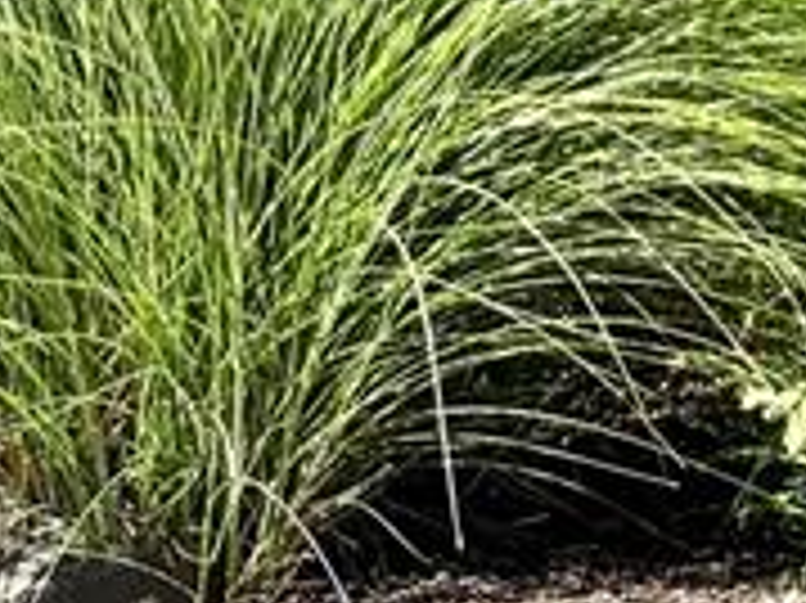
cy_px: -356
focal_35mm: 149
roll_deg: +0.6
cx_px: 477
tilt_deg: -7.7
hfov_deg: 13.3
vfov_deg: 9.6
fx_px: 3467
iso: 50
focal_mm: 5.96
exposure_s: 1/1706
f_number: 1.6
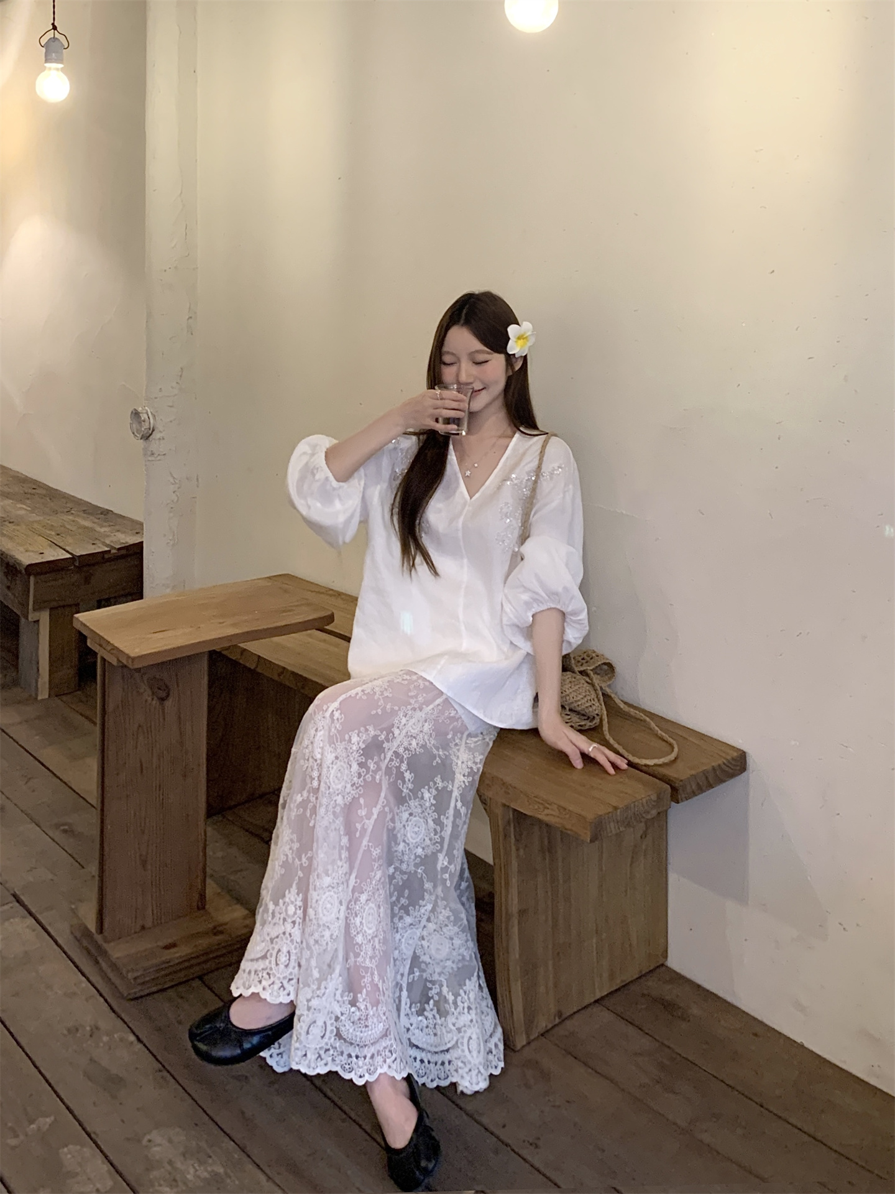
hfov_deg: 53.1
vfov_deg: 67.3
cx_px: 448
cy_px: 597
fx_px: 896
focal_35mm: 26
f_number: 1.8
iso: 320
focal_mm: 4.25
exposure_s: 1/50
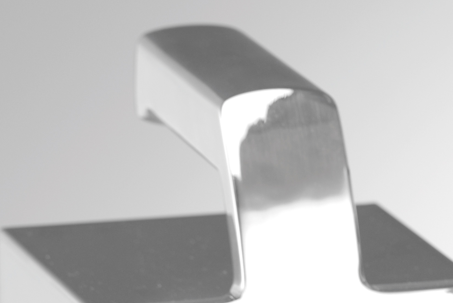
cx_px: 831
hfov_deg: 3.5
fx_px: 7263
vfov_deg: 2.4
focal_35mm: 577
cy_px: 532
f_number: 6.3
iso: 100
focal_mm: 130
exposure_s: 1/80
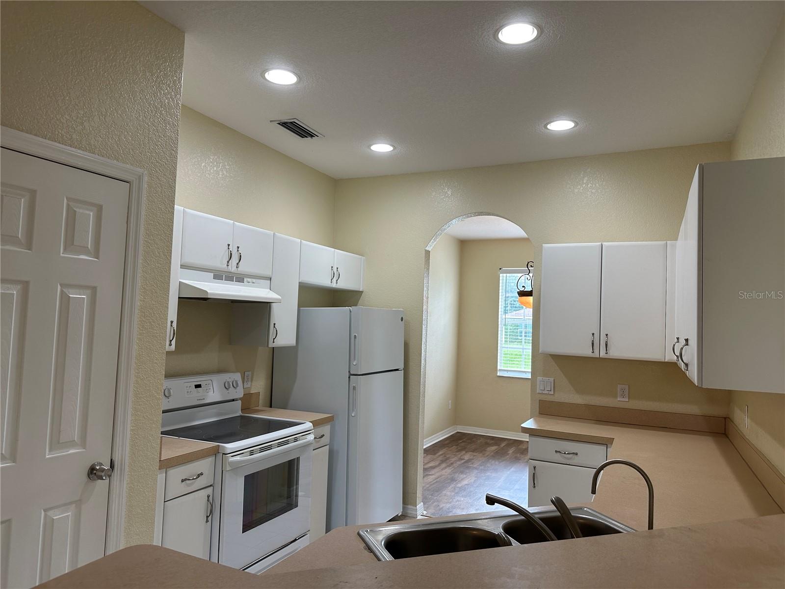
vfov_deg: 56.8
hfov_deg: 71.6
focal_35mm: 24
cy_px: 294
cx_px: 392
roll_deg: -1.4
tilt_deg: +4.5
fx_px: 544
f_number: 1.78
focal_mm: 6.86
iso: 100
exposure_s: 1/120
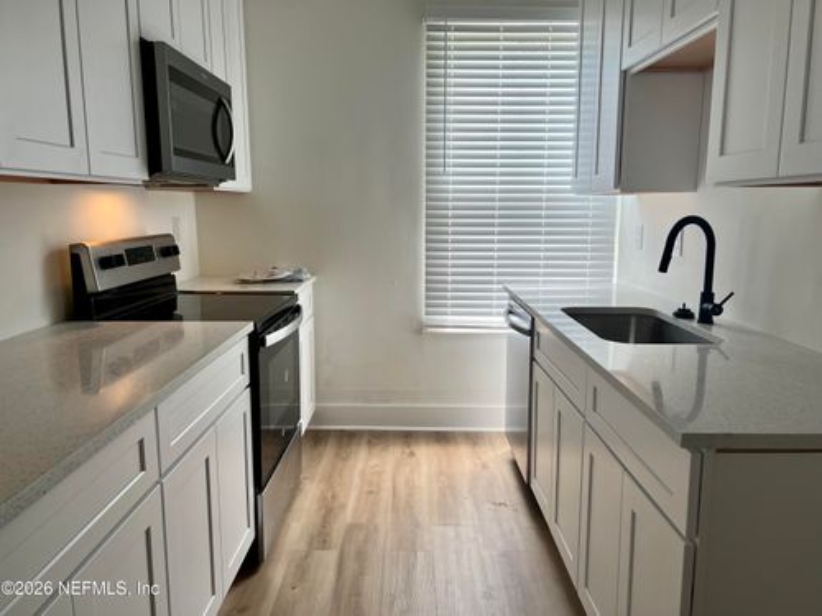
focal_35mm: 26
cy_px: 308
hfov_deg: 67.3
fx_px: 617
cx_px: 411
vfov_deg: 53.1
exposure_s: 1/120
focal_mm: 5.7
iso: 40
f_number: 1.5
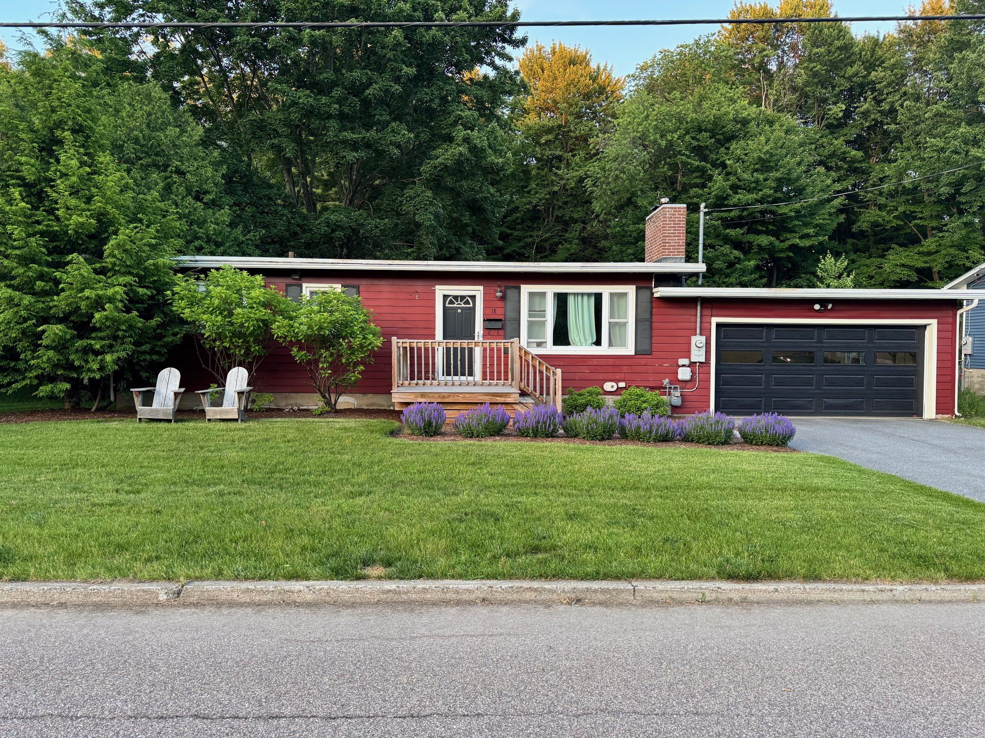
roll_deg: -0.8
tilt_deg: -1.7
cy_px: 369
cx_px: 492
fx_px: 683
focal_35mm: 24
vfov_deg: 56.8
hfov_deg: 71.6
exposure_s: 1/120
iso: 200
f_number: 1.78
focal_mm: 6.76
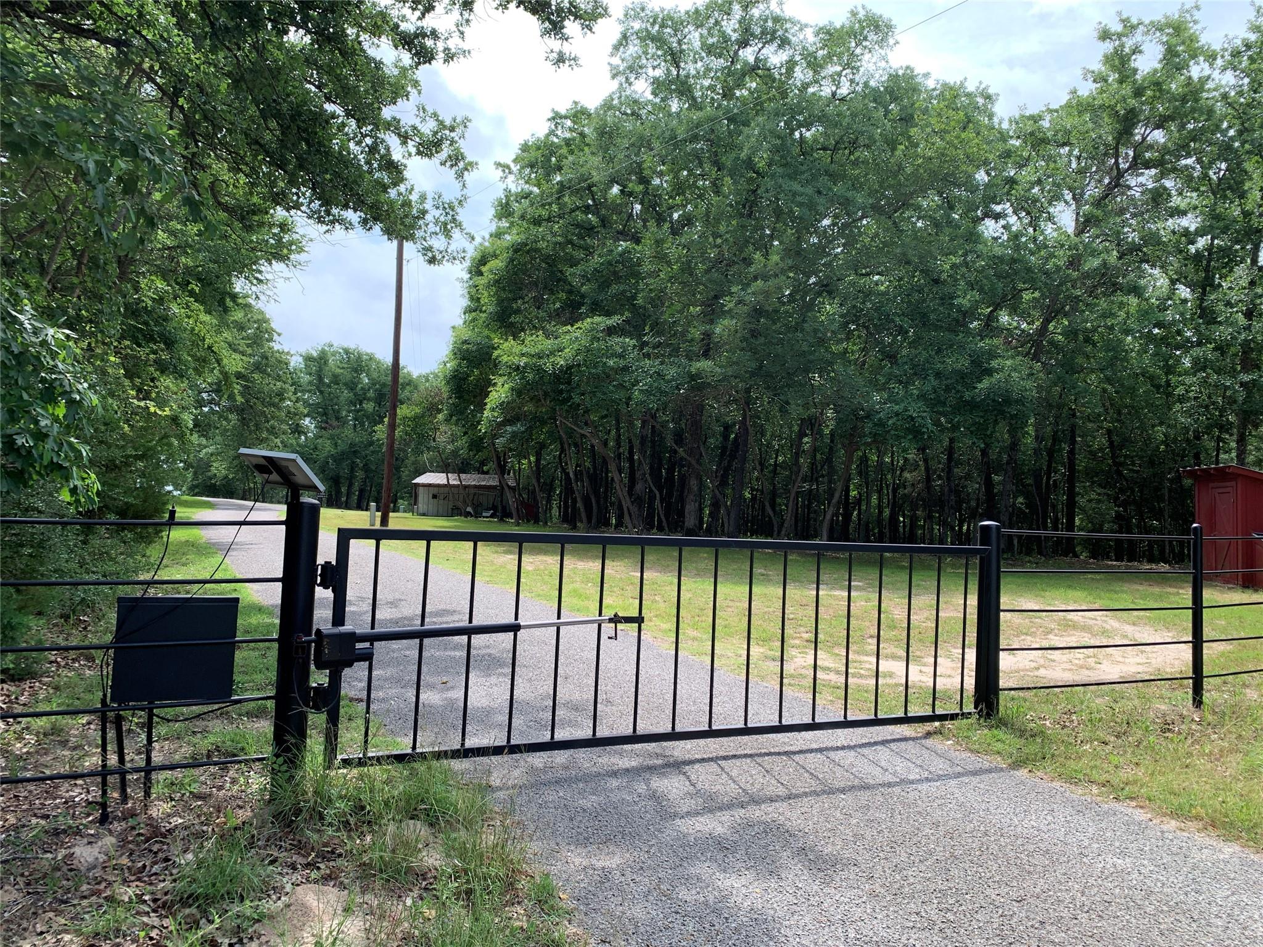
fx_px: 949
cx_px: 632
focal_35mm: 26
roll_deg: -1.7
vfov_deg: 53.1
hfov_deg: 67.3
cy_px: 474
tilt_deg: +2.7
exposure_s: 1/627
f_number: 1.8
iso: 25
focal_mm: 4.25
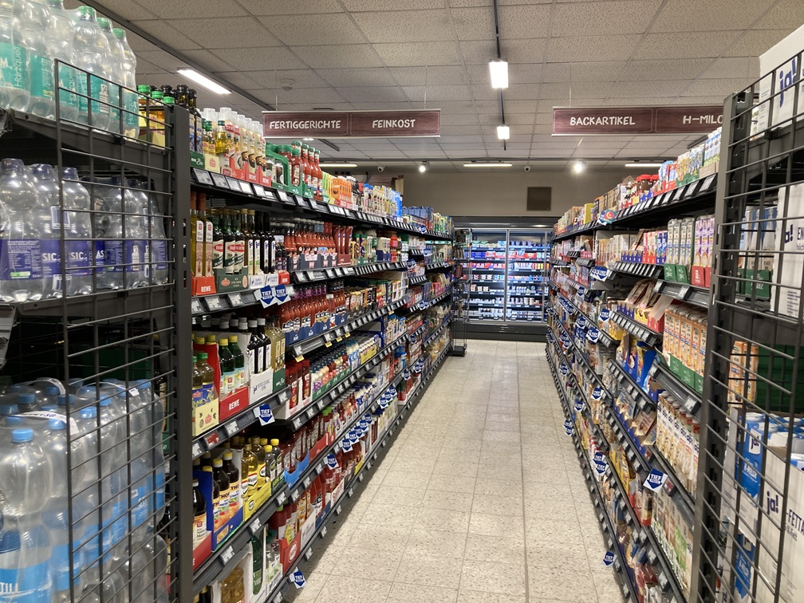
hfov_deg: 63.4
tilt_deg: -5.0
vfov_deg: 49.7
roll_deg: -1.9
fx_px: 650
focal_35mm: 28
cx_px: 402
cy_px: 302
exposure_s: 1/65
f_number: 1.8
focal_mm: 3.99
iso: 80
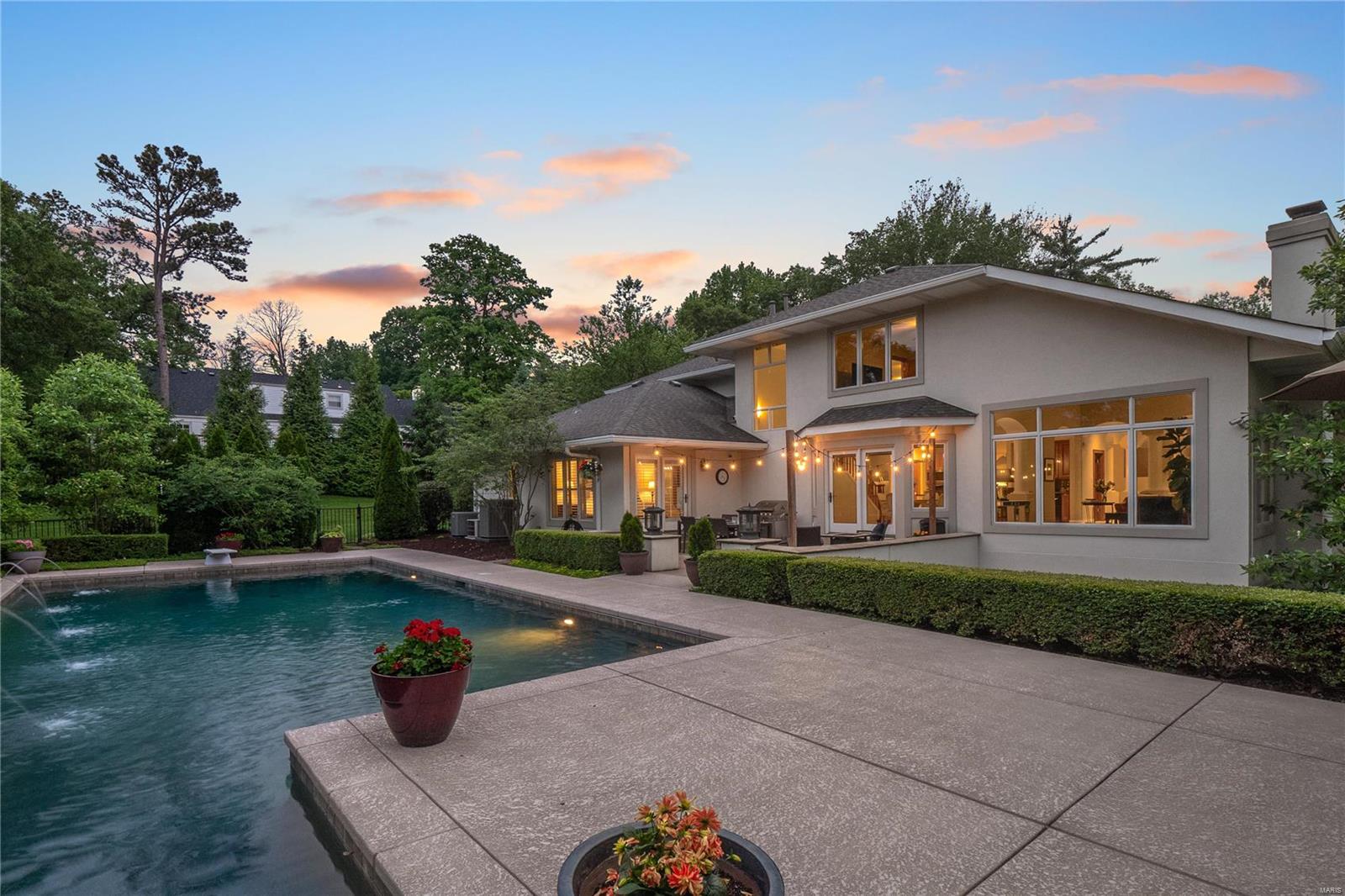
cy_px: 448
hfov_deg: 96.7
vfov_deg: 73.7
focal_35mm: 16
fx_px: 598
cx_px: 672
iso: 400
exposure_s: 1/6
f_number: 8
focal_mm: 8
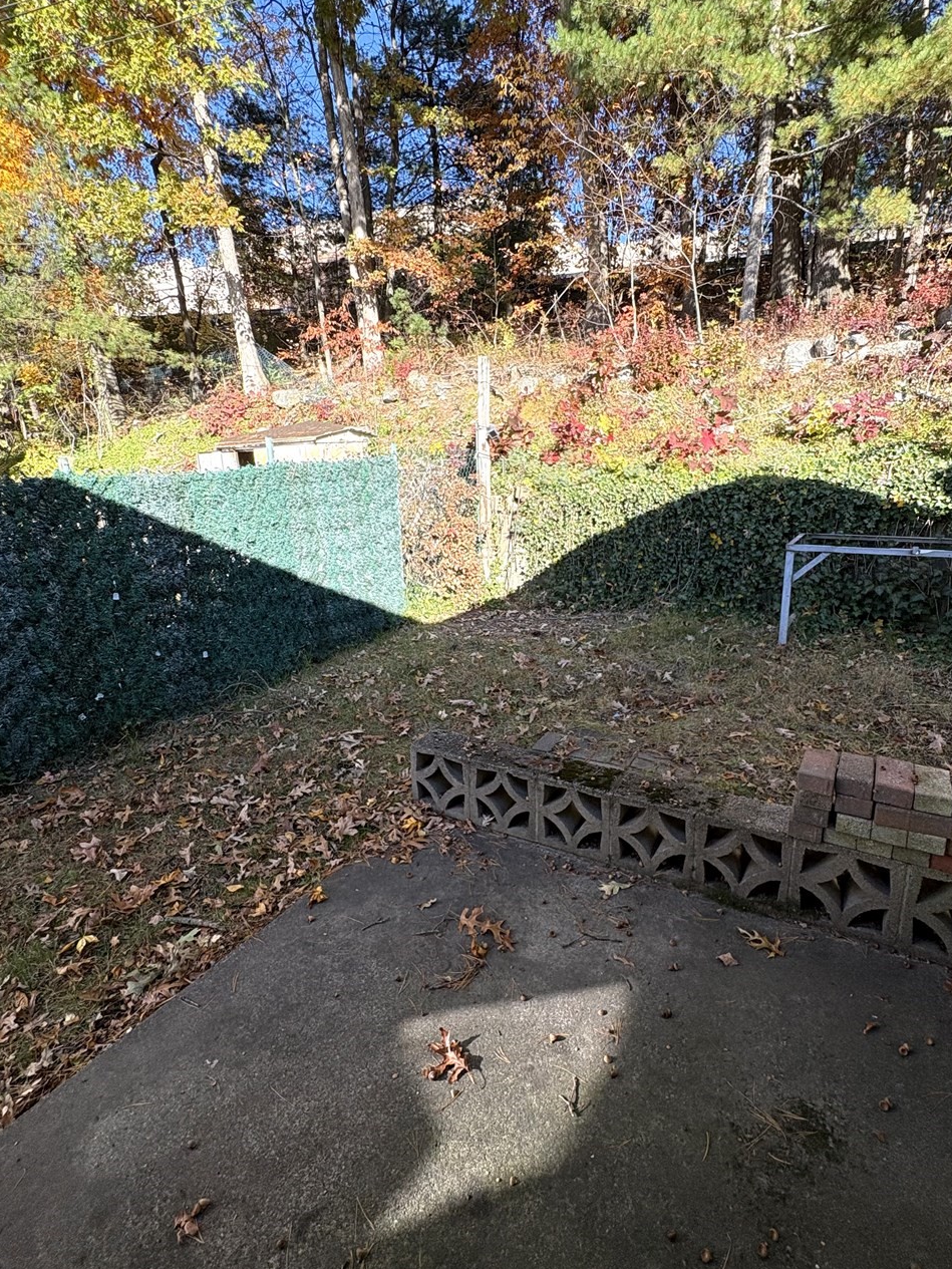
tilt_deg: -12.7
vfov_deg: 91.0
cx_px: 510
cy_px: 616
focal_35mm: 17
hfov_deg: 74.6
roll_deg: +0.0
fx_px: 623
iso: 40
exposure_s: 1/508
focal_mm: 2.22
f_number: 2.2
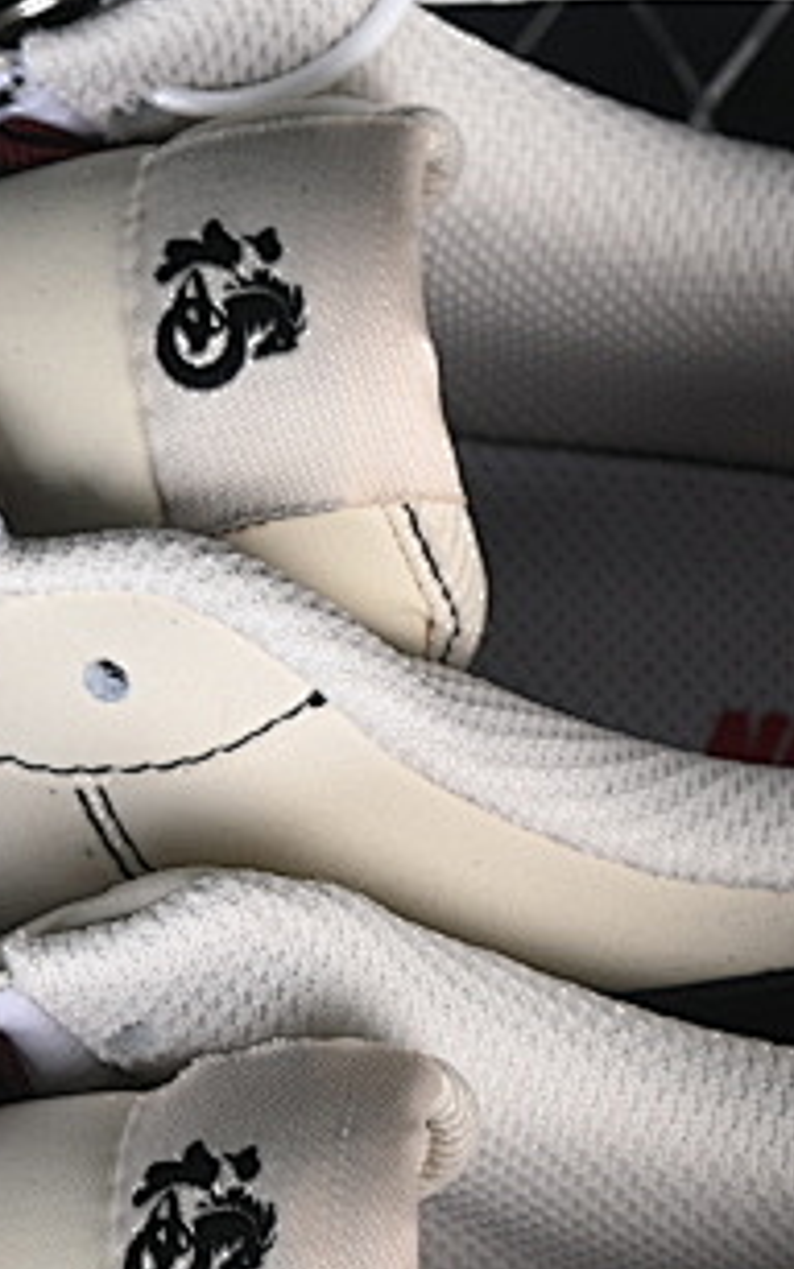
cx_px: -149
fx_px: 9309
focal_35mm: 269
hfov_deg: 4.9
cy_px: 1190
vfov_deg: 7.8
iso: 160
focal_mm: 50
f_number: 7.1
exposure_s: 1/80
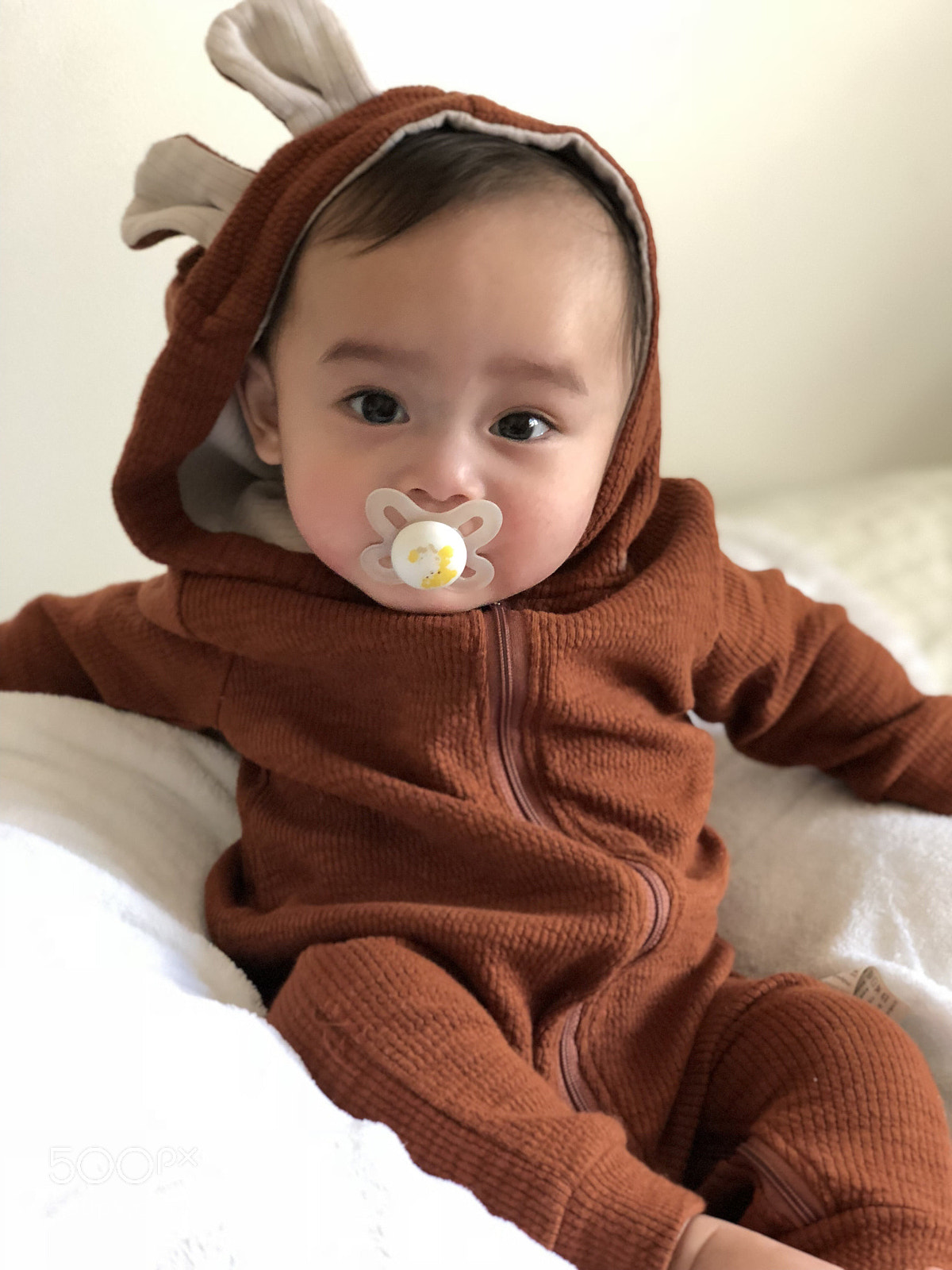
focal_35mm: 52
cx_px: 476
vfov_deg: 36.8
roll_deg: -1.6
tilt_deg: -16.5
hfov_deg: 28.0
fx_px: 1907
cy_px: 635
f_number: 2.4
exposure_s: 1/24
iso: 160
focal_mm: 6
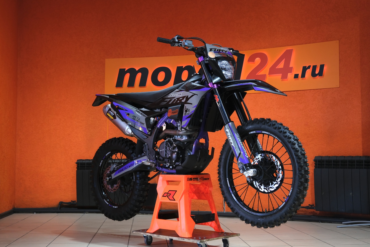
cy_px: 124
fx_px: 504
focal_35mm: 49
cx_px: 185
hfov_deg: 40.3
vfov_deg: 27.5
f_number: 4
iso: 1250
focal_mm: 32.5
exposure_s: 1/100
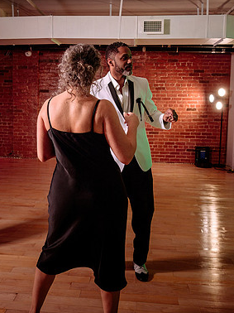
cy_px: 133
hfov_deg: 35.0
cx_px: 93
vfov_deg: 45.7
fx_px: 370
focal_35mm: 41
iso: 500
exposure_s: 1/200
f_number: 4
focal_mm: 24
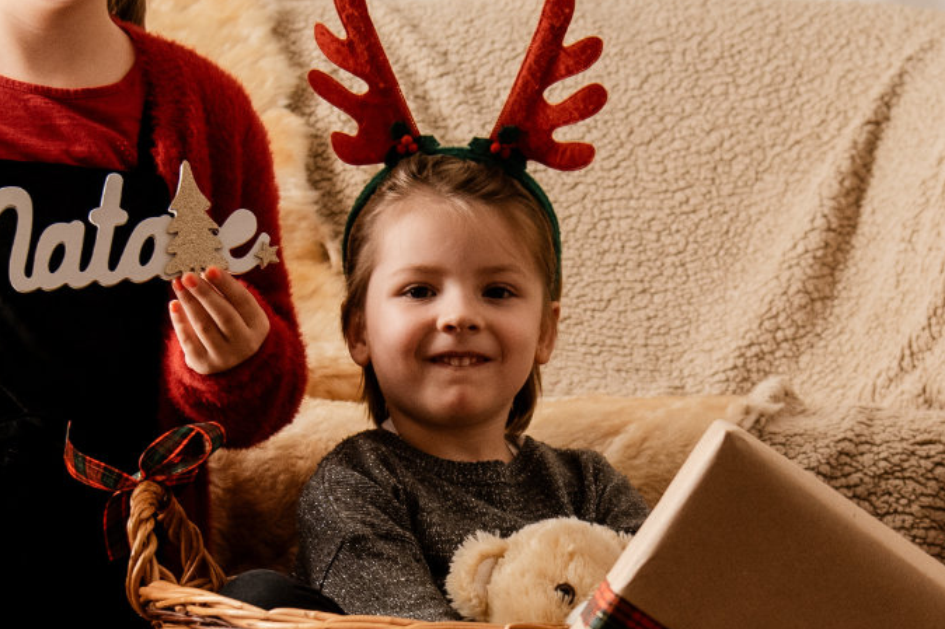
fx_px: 2519
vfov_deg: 14.2
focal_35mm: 96
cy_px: 402
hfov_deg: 21.2
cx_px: 400
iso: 640
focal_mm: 40
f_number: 4.5
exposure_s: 1/100
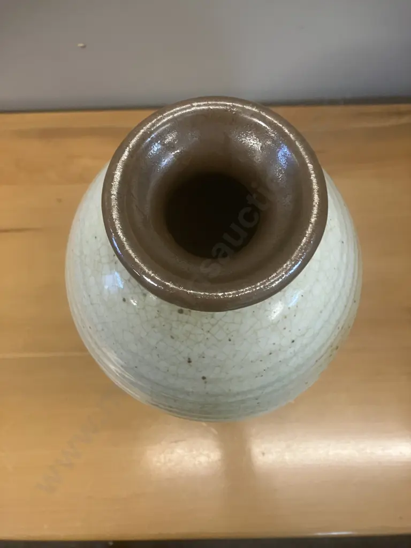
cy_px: 274
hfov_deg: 49.7
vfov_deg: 63.4
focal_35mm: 28
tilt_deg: -78.4
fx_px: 443
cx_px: 206
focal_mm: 3.99
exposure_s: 1/50
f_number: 1.8
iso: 250
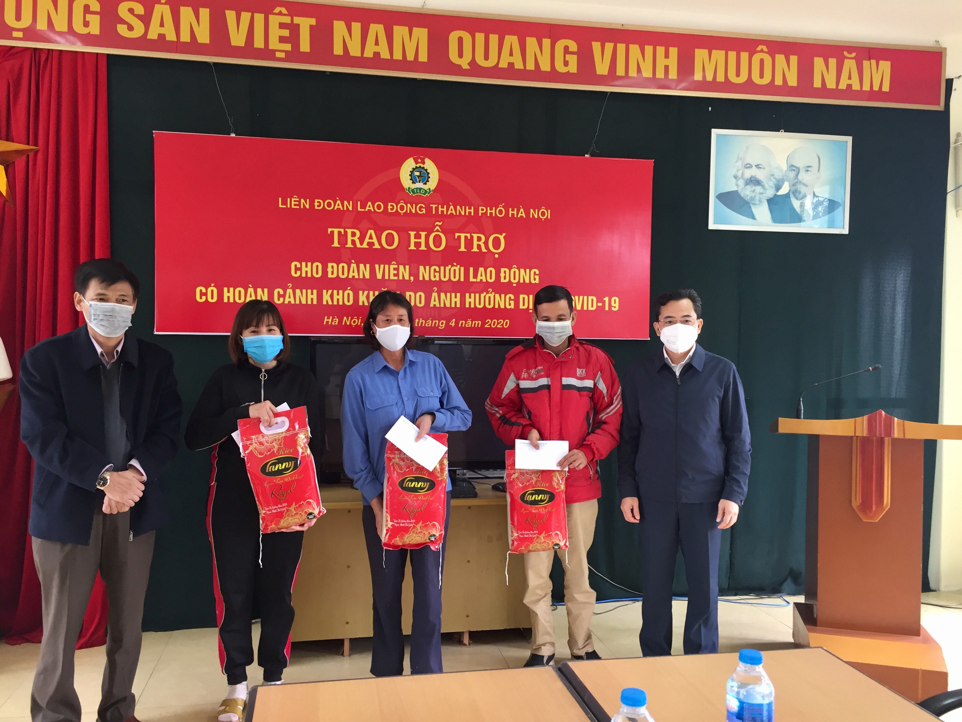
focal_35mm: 29
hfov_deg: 61.7
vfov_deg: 48.2
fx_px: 806
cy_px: 361
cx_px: 481
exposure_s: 1/33
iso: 80
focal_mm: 4.15
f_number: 2.2
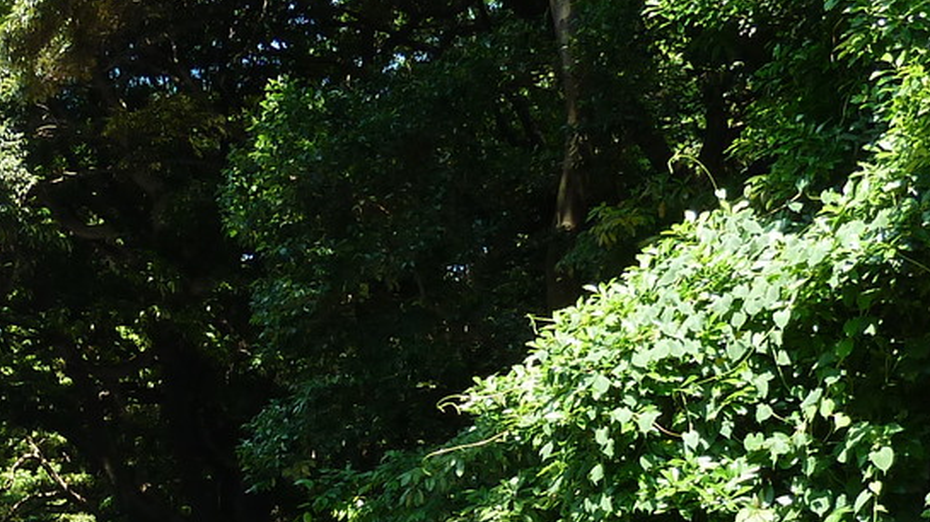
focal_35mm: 80
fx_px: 1972
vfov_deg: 14.2
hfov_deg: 25.4
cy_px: 756
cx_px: 38
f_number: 3.5
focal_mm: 4.1
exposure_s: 1/100
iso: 80
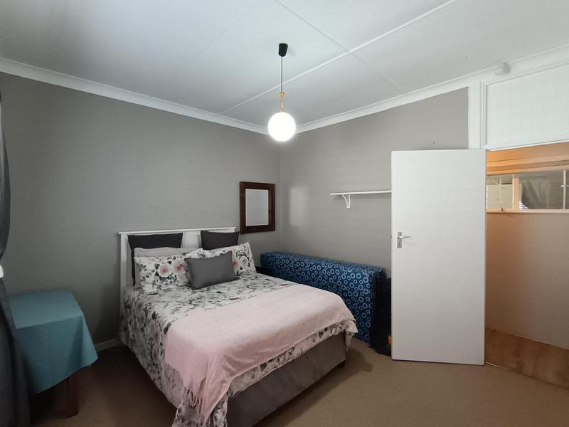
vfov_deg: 74.7
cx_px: 284
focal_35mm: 17
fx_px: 279
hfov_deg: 91.0
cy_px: 214
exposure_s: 1/25
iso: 765
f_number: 2.2
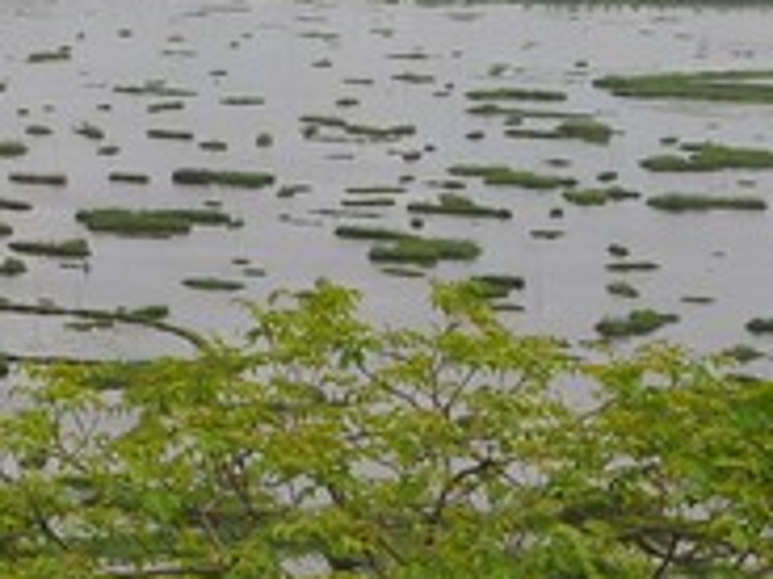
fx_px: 3149
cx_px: -861
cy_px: -382
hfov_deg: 12.1
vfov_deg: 10.1
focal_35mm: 141
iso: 200
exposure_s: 1/640
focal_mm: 18
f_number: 8
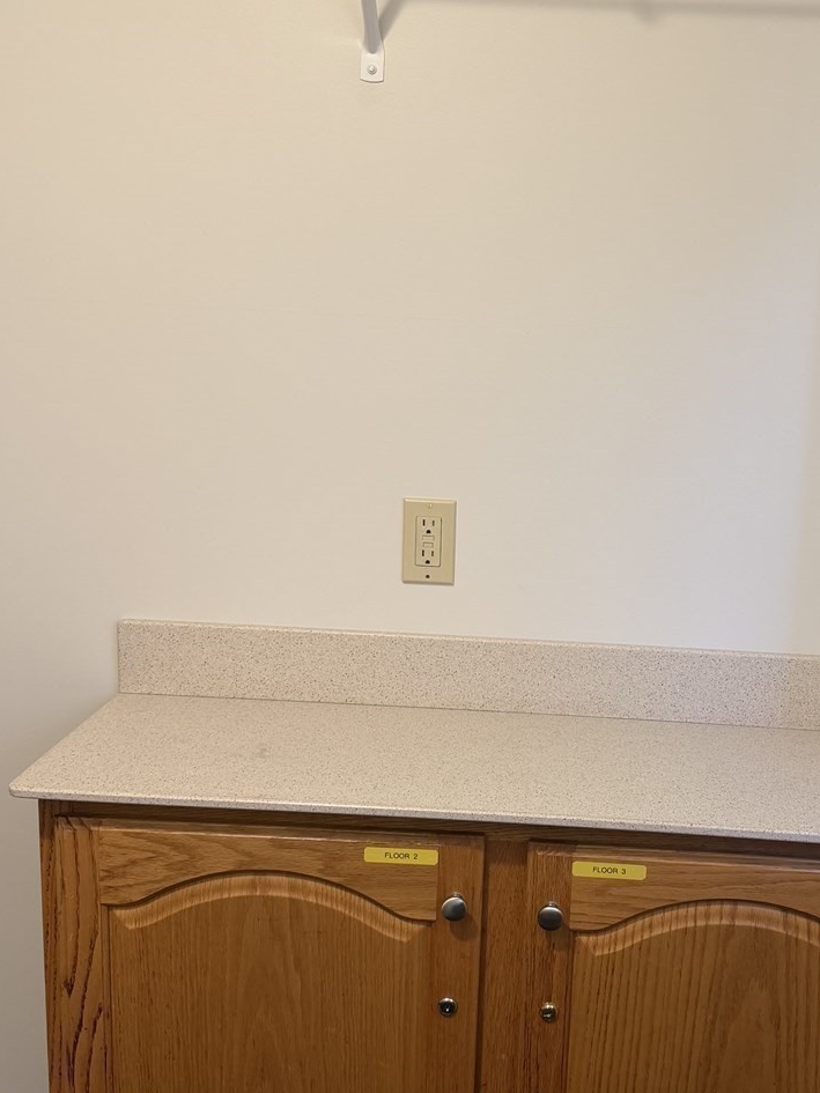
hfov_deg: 36.4
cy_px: 579
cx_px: 552
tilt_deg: -13.4
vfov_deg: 47.8
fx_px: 1232
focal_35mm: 39
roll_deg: -2.3
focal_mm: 6.76
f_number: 1.78
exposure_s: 1/60
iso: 160
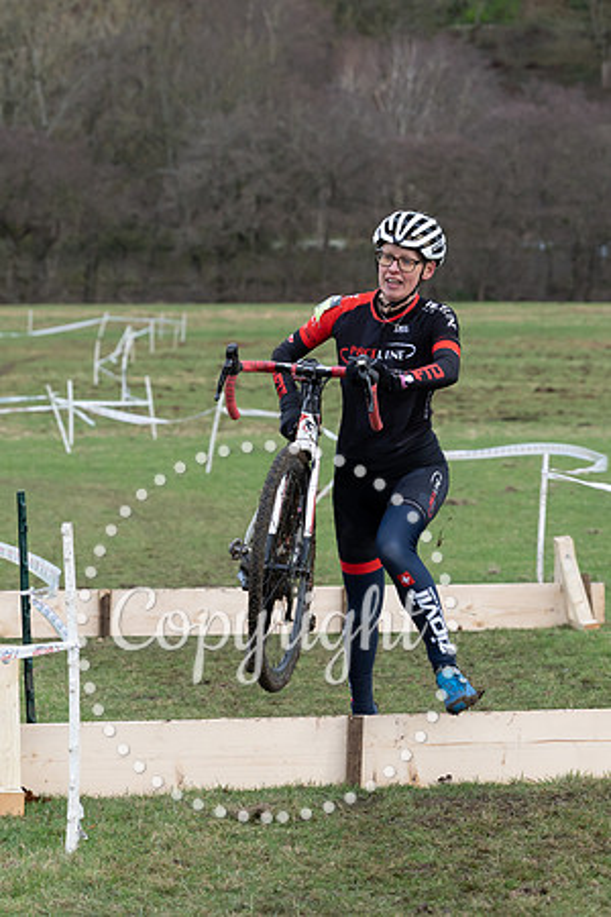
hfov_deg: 9.0
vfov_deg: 13.5
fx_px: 3872
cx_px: 360
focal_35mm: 152
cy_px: 307
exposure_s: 1/640
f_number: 3.5
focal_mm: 70
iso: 640
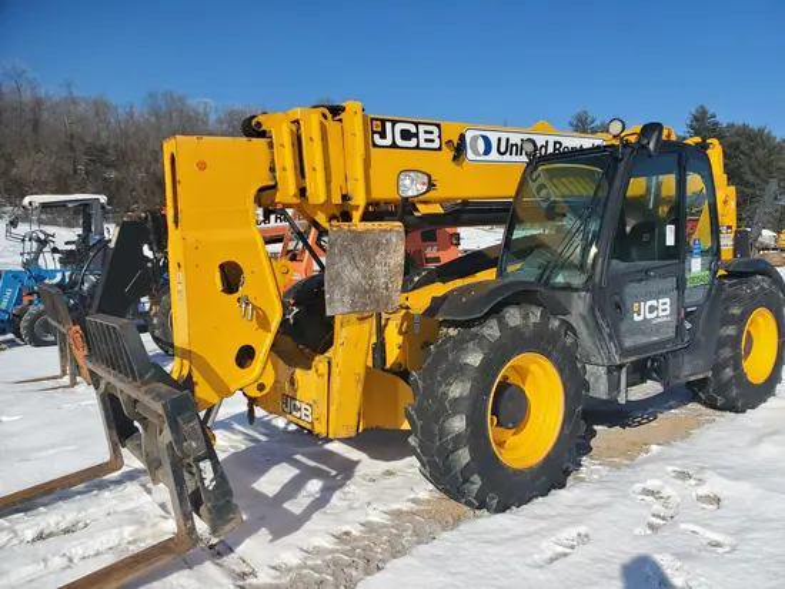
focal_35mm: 26
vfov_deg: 53.1
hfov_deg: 67.3
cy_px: 294
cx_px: 392
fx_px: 590
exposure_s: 1/1853
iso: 50
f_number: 2.4
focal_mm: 4.3
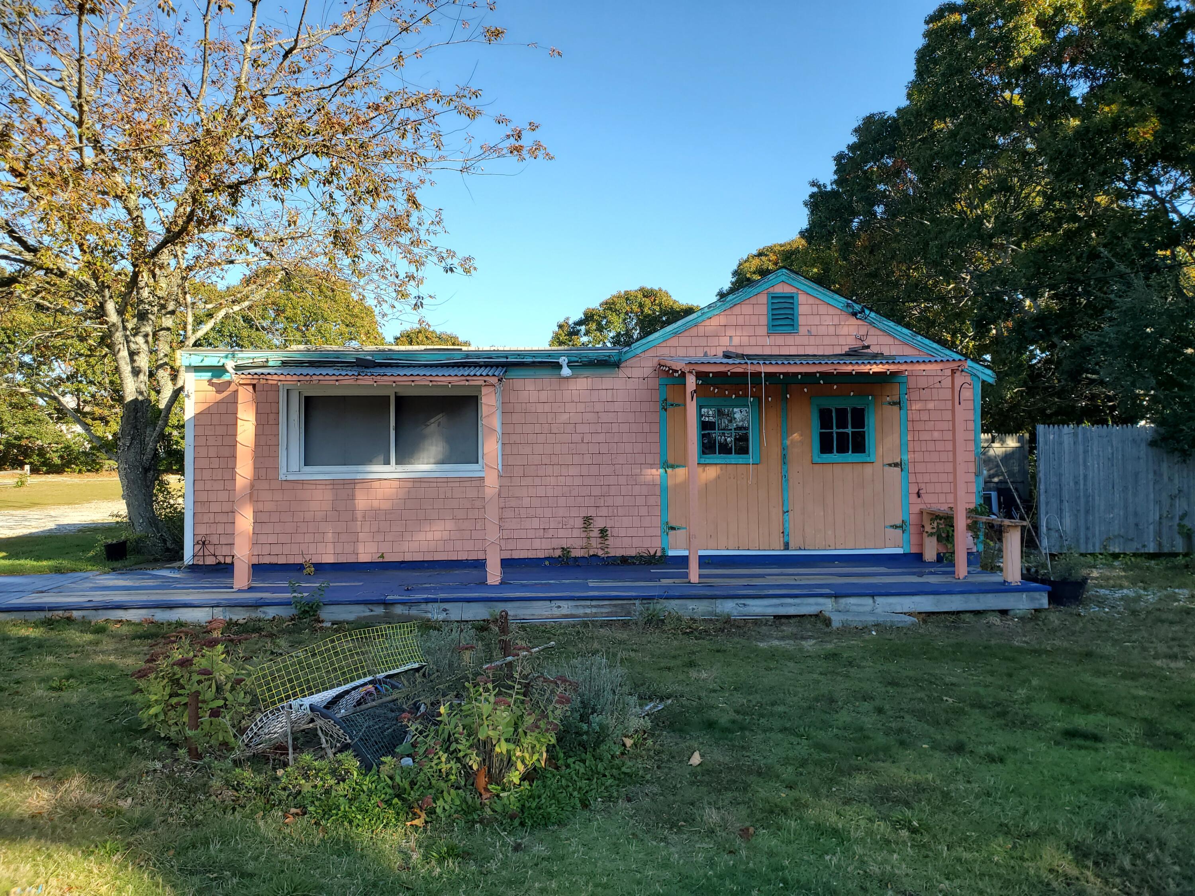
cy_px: 448
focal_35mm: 26
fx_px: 898
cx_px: 598
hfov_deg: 67.3
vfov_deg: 53.1
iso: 50
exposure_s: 1/561
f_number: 2.4
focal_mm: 4.3
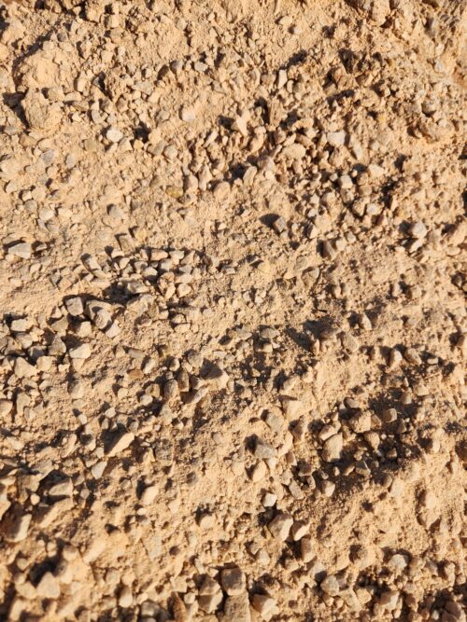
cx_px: 234
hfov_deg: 58.9
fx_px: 414
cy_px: 311
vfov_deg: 73.9
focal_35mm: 23
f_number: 1.8
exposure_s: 1/1681
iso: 20
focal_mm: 5.4
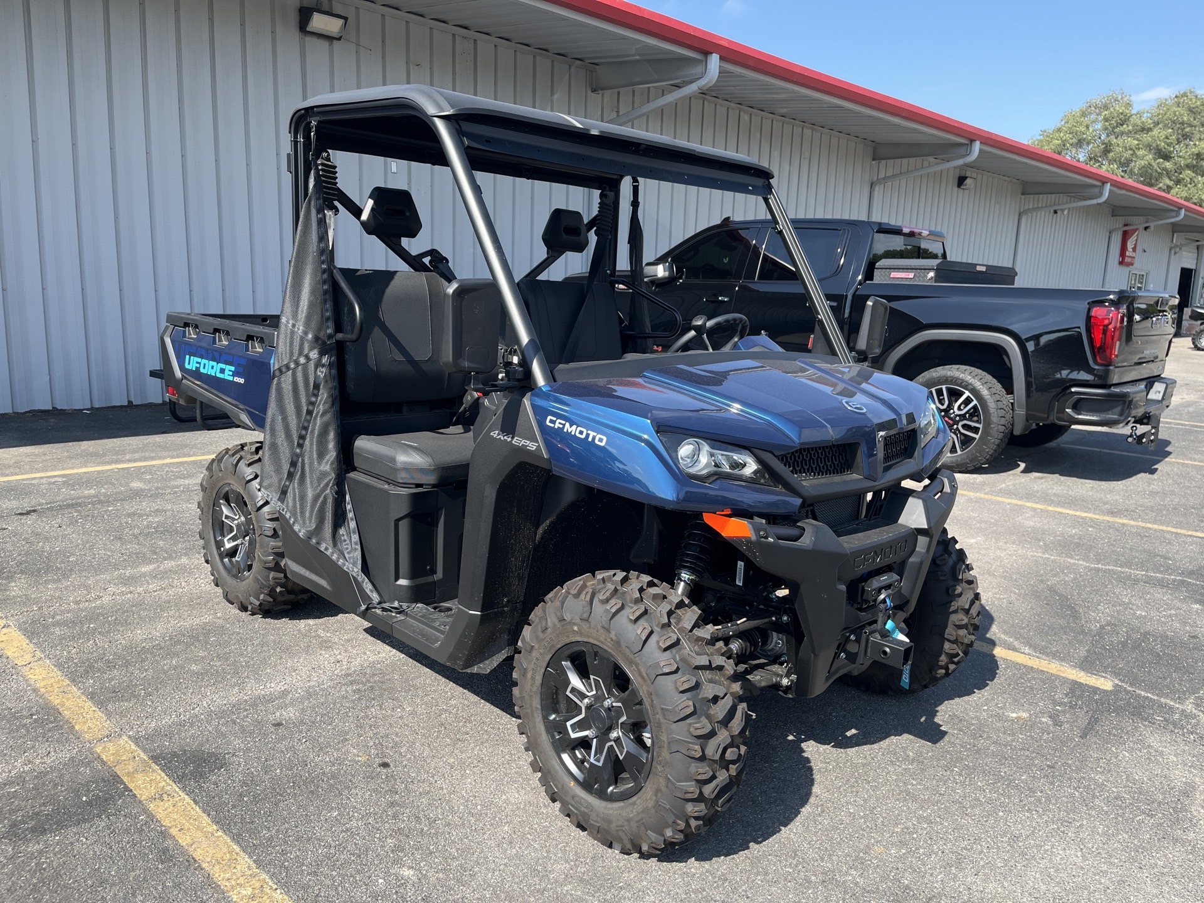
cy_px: 452
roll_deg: -2.0
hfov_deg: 67.3
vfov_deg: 53.1
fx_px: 904
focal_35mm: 26
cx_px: 602
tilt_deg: -11.7
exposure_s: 1/1186
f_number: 1.6
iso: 50
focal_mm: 5.1
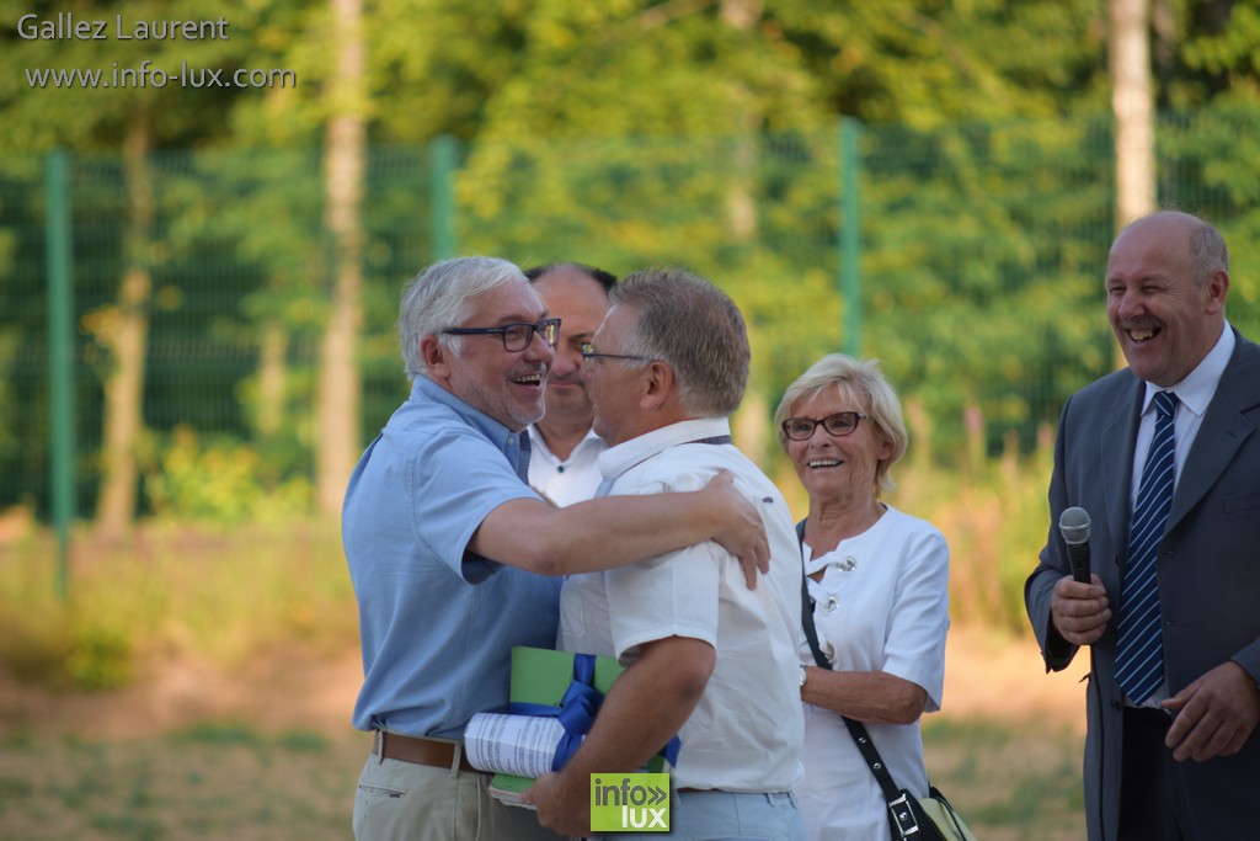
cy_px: 420
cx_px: 630
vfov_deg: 6.1
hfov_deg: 9.1
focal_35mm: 225
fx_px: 7876
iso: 100
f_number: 2.8
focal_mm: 150
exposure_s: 1/400
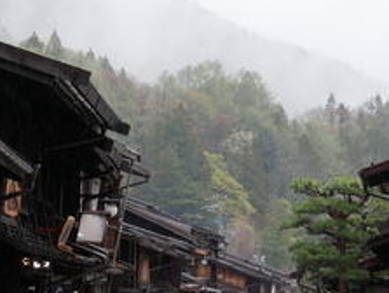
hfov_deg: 10.5
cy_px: 146
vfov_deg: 7.9
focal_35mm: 188
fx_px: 2116
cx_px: 52
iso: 200
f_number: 5.2
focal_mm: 35
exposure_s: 1/100
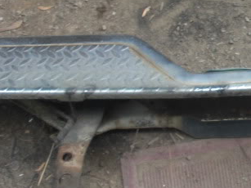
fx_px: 870
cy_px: 55
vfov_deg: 12.3
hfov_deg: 15.4
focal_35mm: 120
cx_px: 352
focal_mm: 6.3
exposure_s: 1/160
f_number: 2.8
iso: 50
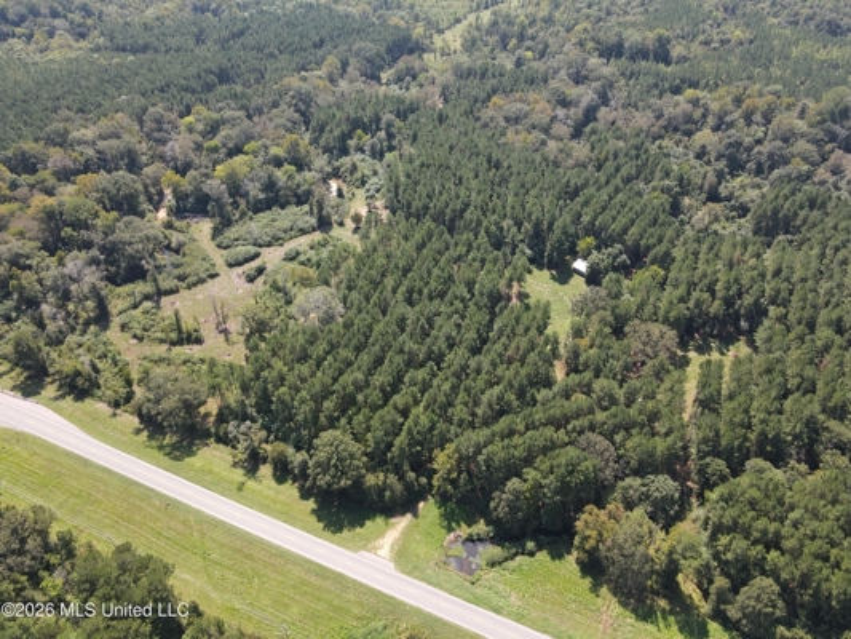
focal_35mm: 24
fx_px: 590
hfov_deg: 71.6
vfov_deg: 56.8
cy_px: 320
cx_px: 426
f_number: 2.8
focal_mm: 4.5
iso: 100
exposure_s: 1/200
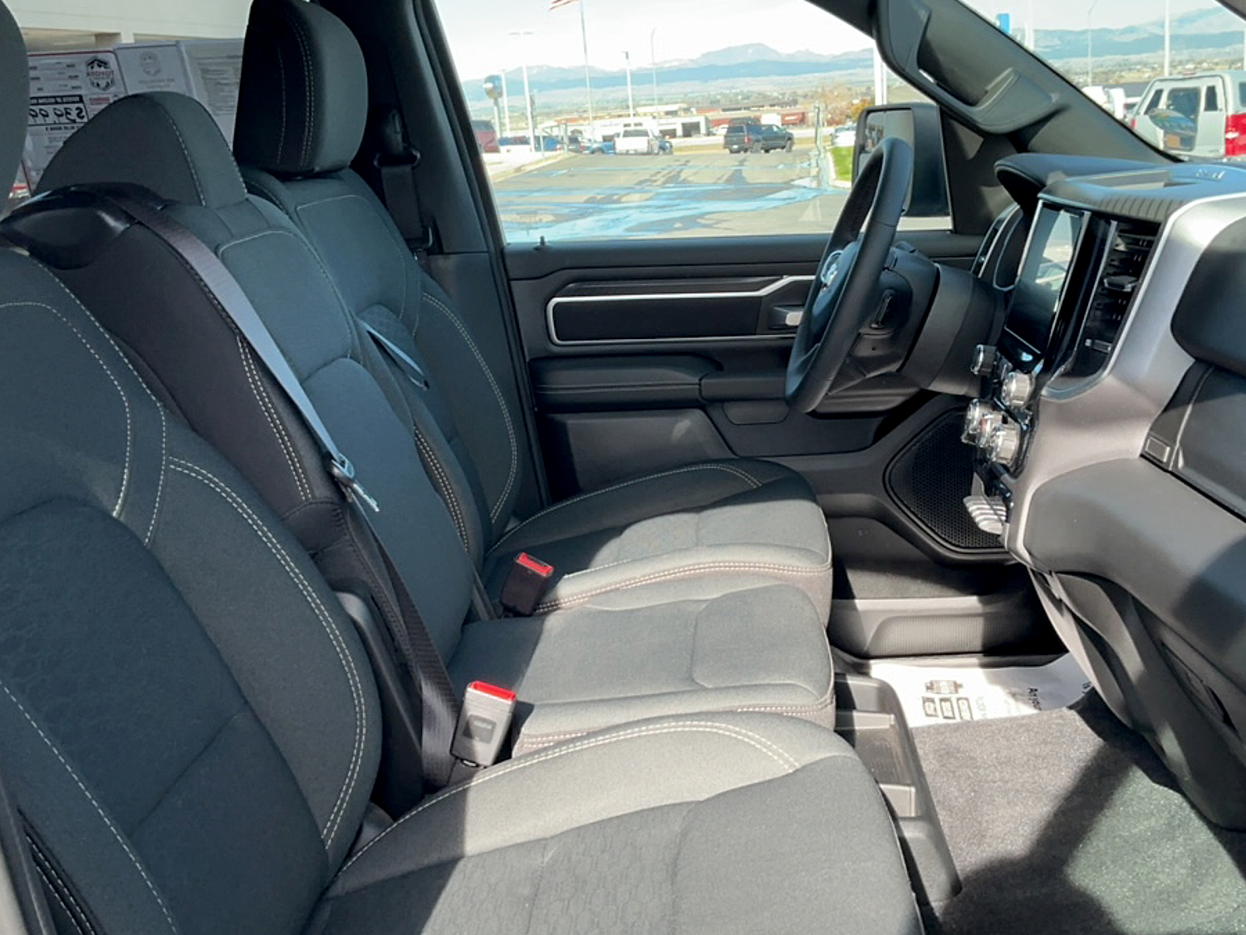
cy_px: 450
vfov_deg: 44.2
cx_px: 663
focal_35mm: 32
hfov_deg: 56.8
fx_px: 1152
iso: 25
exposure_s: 1/210
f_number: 1.8
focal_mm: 3
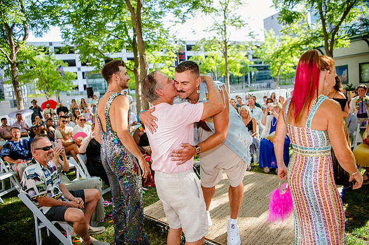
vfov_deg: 53.1
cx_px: 184
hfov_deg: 73.8
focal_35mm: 24
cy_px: 122
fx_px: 246
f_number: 2.8
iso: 200
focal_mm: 24
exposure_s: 1/200
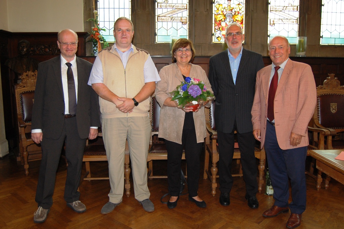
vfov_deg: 43.5
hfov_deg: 62.0
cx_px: 172
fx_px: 286
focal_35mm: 30
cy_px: 114
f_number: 3.8
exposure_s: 1/60
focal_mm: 20
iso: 400
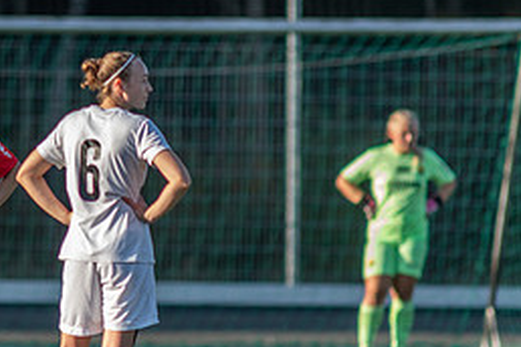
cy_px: 166
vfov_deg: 1.3
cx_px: -46
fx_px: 15151
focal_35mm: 1047
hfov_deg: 2.0
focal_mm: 300
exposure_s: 1/2000
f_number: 3.2
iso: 320
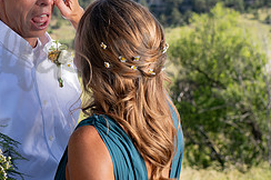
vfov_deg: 10.9
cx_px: -20
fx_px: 940
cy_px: 48
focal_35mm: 125
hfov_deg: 16.0
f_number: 5.6
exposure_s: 1/200
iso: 100
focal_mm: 50
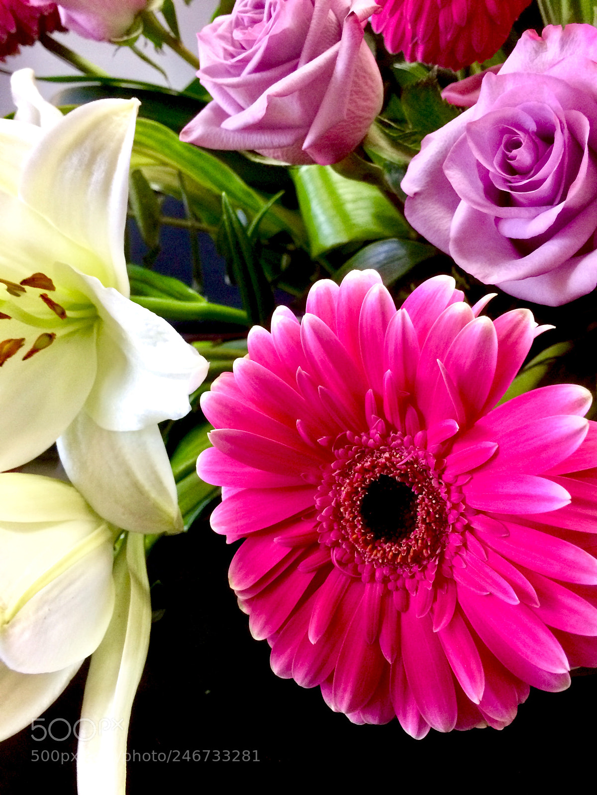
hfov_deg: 48.2
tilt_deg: -5.7
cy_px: 398
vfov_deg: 61.7
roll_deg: +0.7
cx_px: 298
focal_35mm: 29
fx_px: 667
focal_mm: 4.15
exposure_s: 1/30
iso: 200
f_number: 2.2
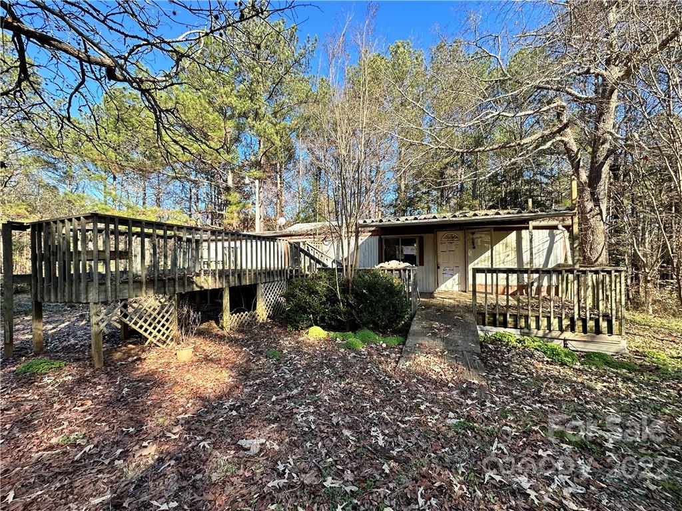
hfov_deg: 102.1
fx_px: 276
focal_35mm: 14
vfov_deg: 85.7
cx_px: 341
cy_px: 256
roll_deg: +0.9
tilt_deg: -0.3
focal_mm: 2.22
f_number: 2.2
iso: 40
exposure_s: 1/438
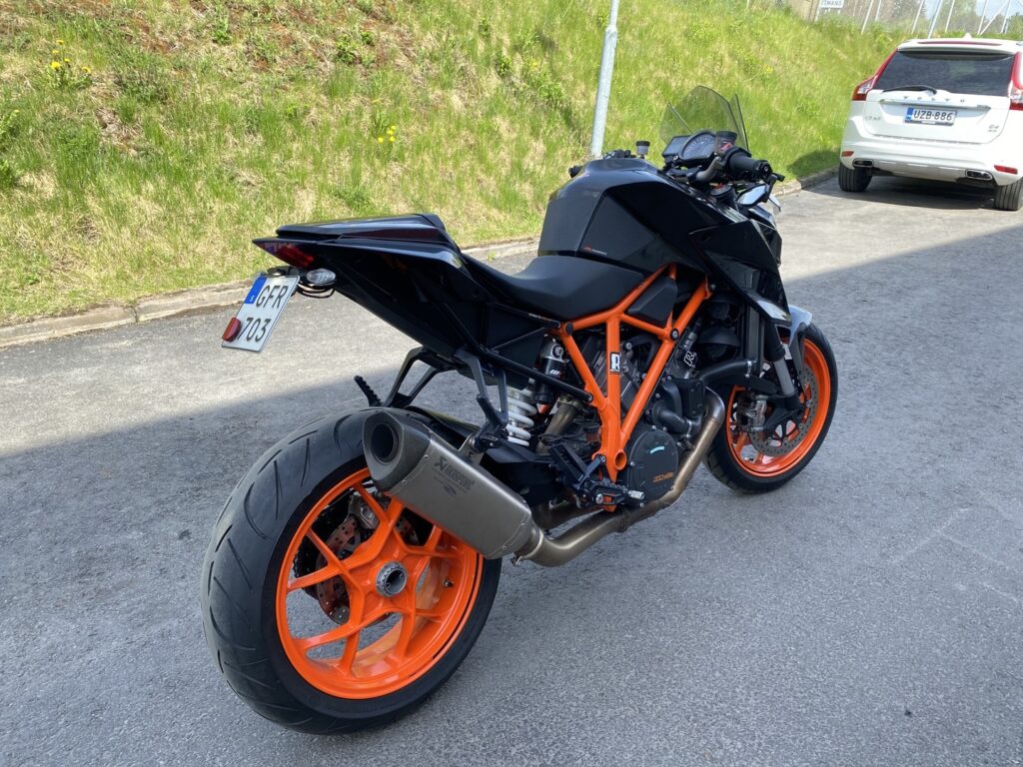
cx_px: 512
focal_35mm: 26
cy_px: 384
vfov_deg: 53.1
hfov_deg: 67.3
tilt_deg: -23.1
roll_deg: -3.3
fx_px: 768
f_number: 1.8
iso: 32
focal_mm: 4.25
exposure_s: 1/295
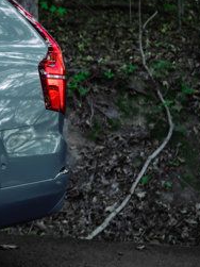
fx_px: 794
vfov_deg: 19.1
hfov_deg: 13.7
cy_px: 112
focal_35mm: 103
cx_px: -74
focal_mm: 42
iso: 500
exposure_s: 1/200
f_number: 2.8
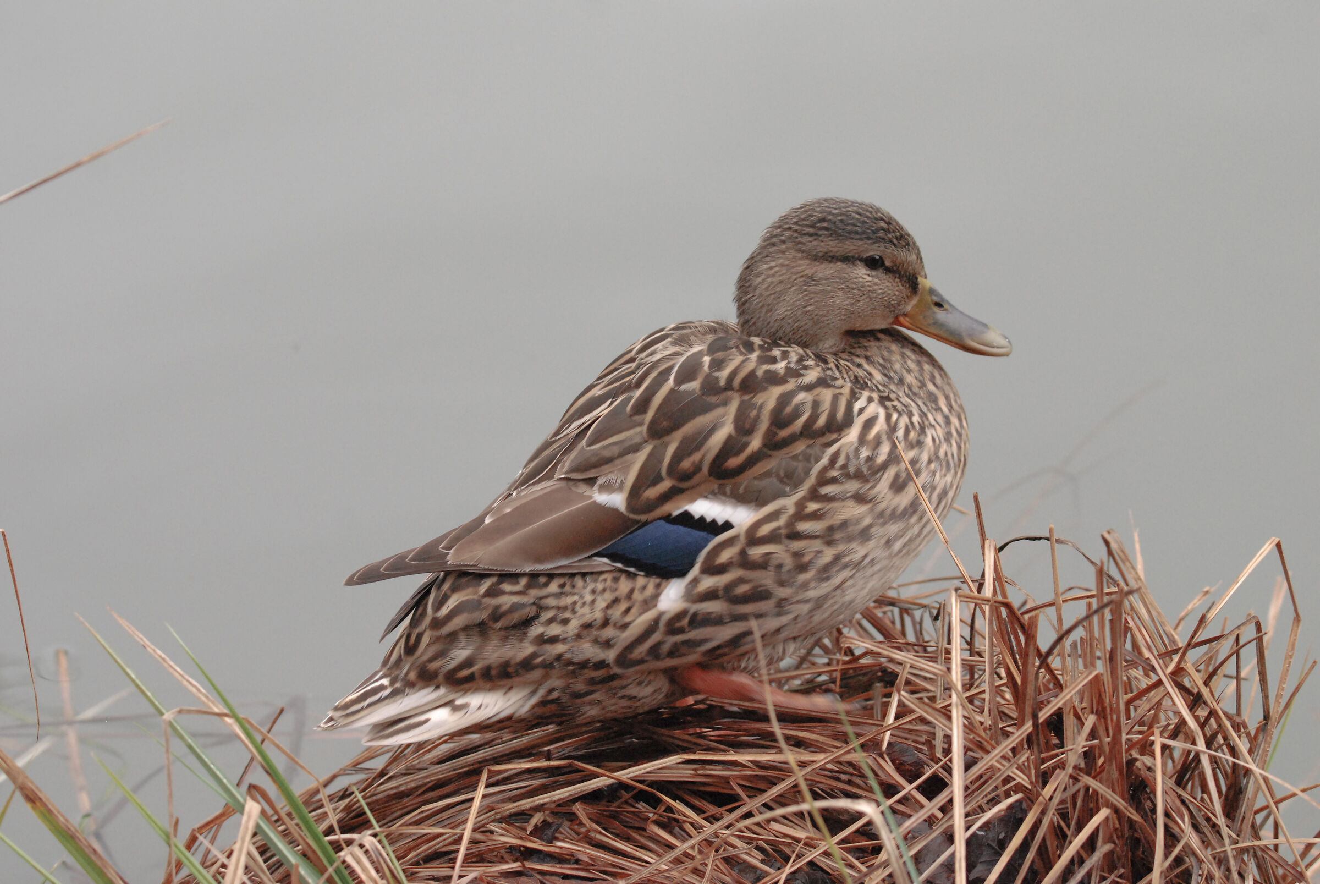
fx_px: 8260
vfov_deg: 6.1
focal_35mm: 225
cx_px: 660
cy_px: 442
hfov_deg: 9.1
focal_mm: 150
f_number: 6.3
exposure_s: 1/200
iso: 1600
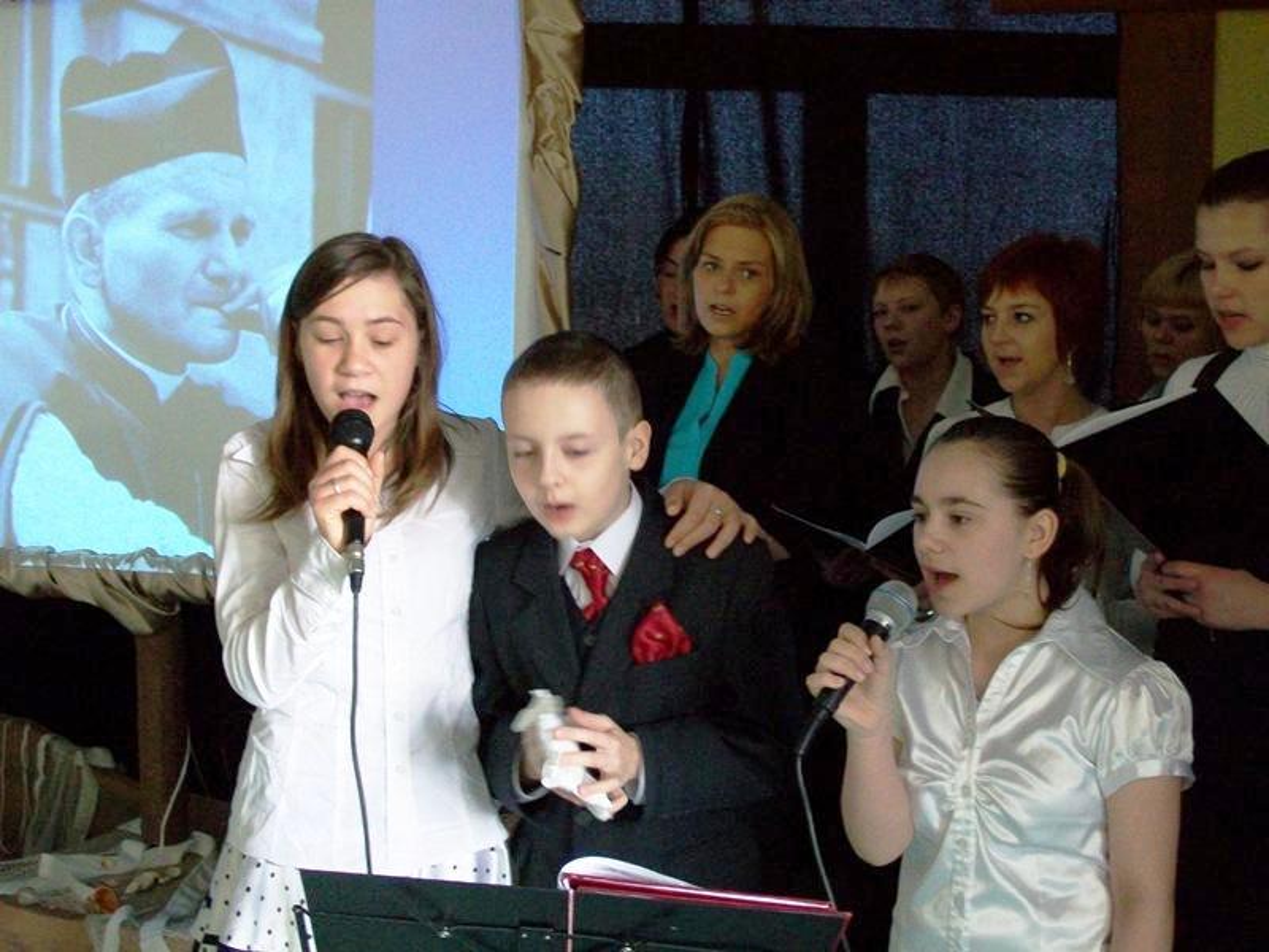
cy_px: 476
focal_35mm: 53
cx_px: 634
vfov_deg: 27.5
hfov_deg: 36.2
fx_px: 1943
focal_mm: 9.5
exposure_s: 1/20
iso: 400
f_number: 3.4
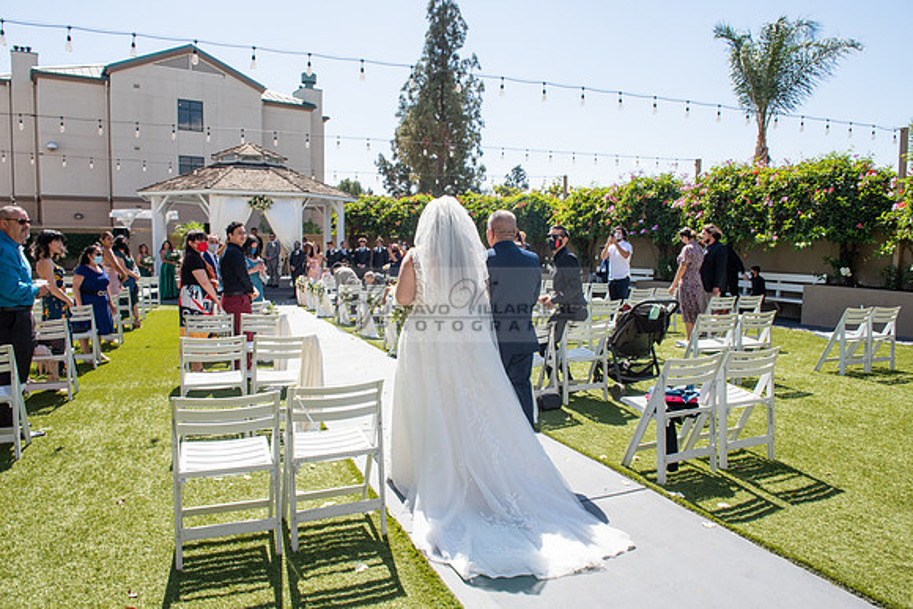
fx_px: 609
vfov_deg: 53.2
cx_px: 456
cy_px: 304
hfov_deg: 73.7
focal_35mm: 24
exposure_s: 1/250
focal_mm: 24
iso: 100
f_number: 9
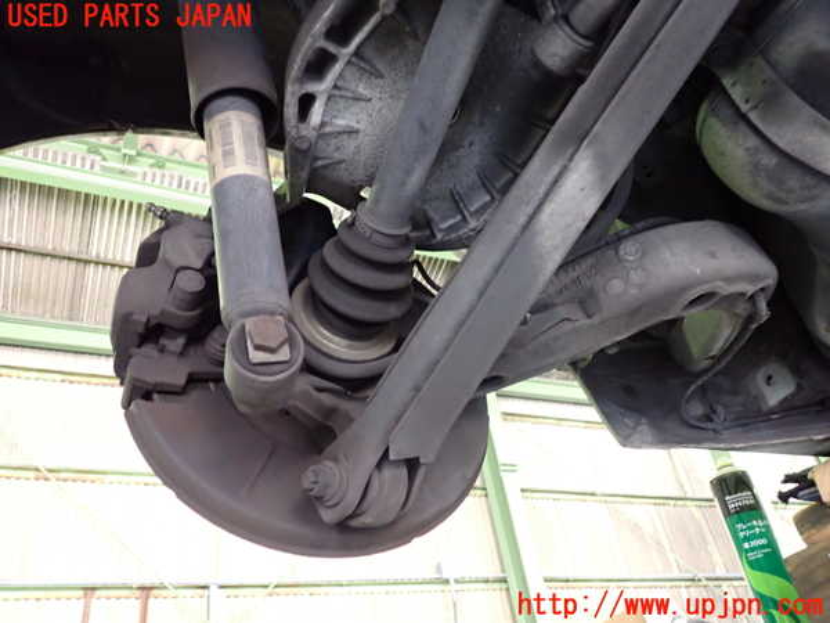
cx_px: 415
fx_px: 719
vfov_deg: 46.8
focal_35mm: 30
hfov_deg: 60.0
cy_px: 312
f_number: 2.3
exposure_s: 1/30
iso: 800
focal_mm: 5.4
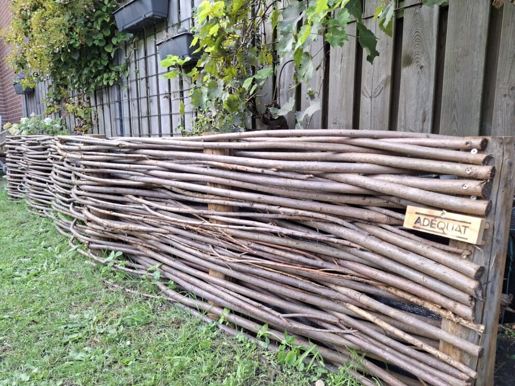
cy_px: 193
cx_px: 258
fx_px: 342
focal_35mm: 23
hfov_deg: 73.9
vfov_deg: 58.9
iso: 32
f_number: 1.8
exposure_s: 1/100
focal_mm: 5.54
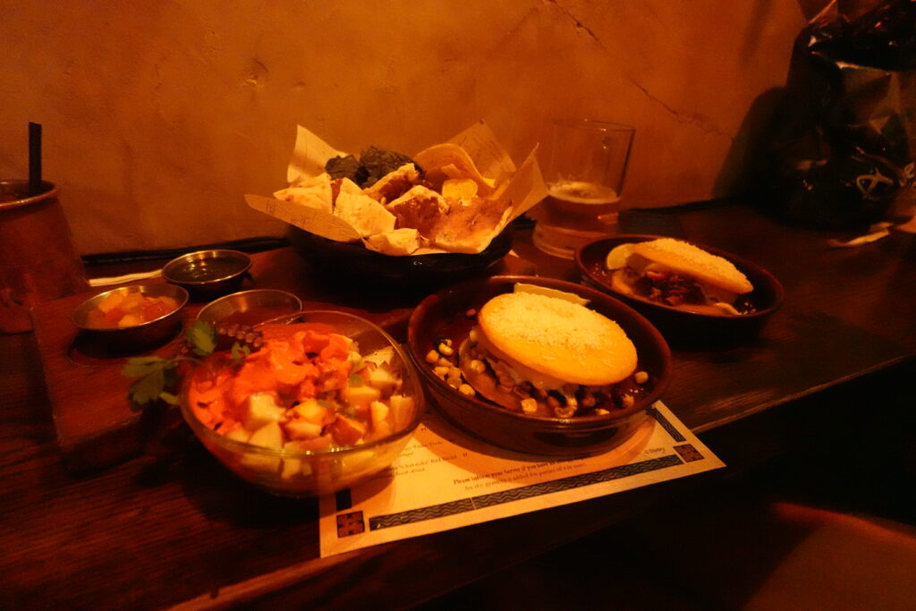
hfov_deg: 90.0
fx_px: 458
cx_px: 458
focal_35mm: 18
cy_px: 306
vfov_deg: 67.4
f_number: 1.8
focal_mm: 6.9
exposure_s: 1/60
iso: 6400
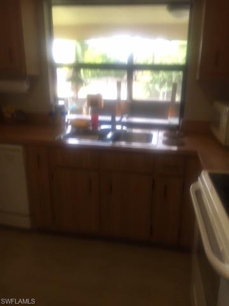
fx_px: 256
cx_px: 114
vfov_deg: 61.7
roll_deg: -0.3
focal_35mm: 29
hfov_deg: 48.2
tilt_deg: -9.6
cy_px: 153
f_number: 2.2
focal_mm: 4.15
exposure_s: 1/30
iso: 50
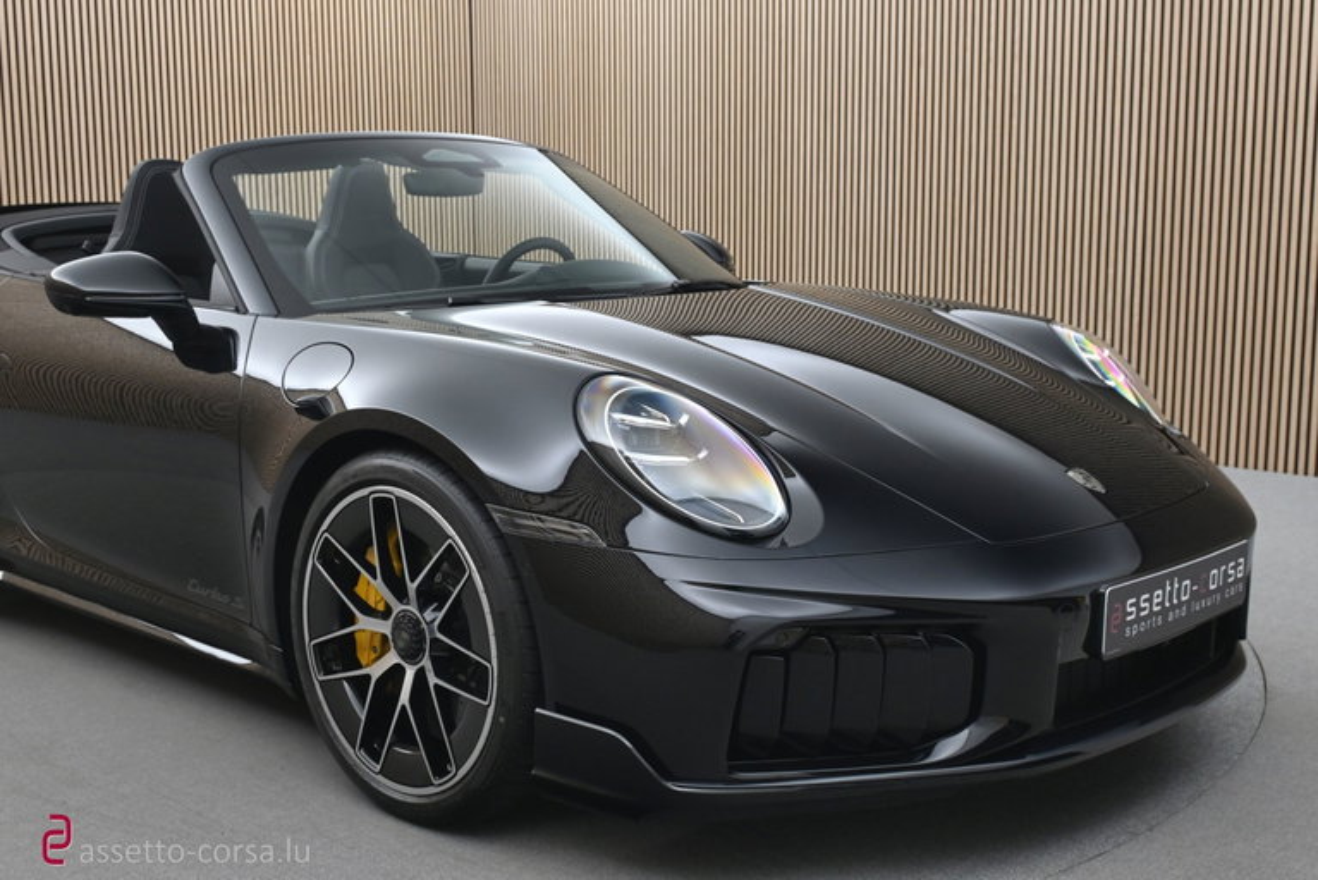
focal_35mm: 44
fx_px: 1593
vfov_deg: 30.9
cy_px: 440
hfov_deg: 44.9
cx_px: 659
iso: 800
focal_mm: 29
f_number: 4.8
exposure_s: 1/50
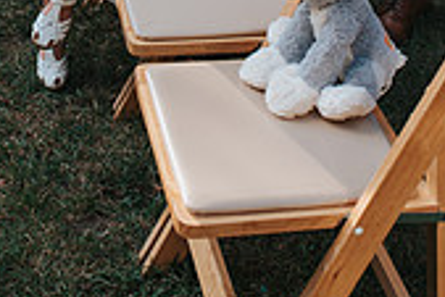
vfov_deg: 13.3
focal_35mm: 93
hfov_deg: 21.9
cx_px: 190
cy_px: -231
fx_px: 1151
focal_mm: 35
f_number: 4
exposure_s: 1/1250
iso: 900
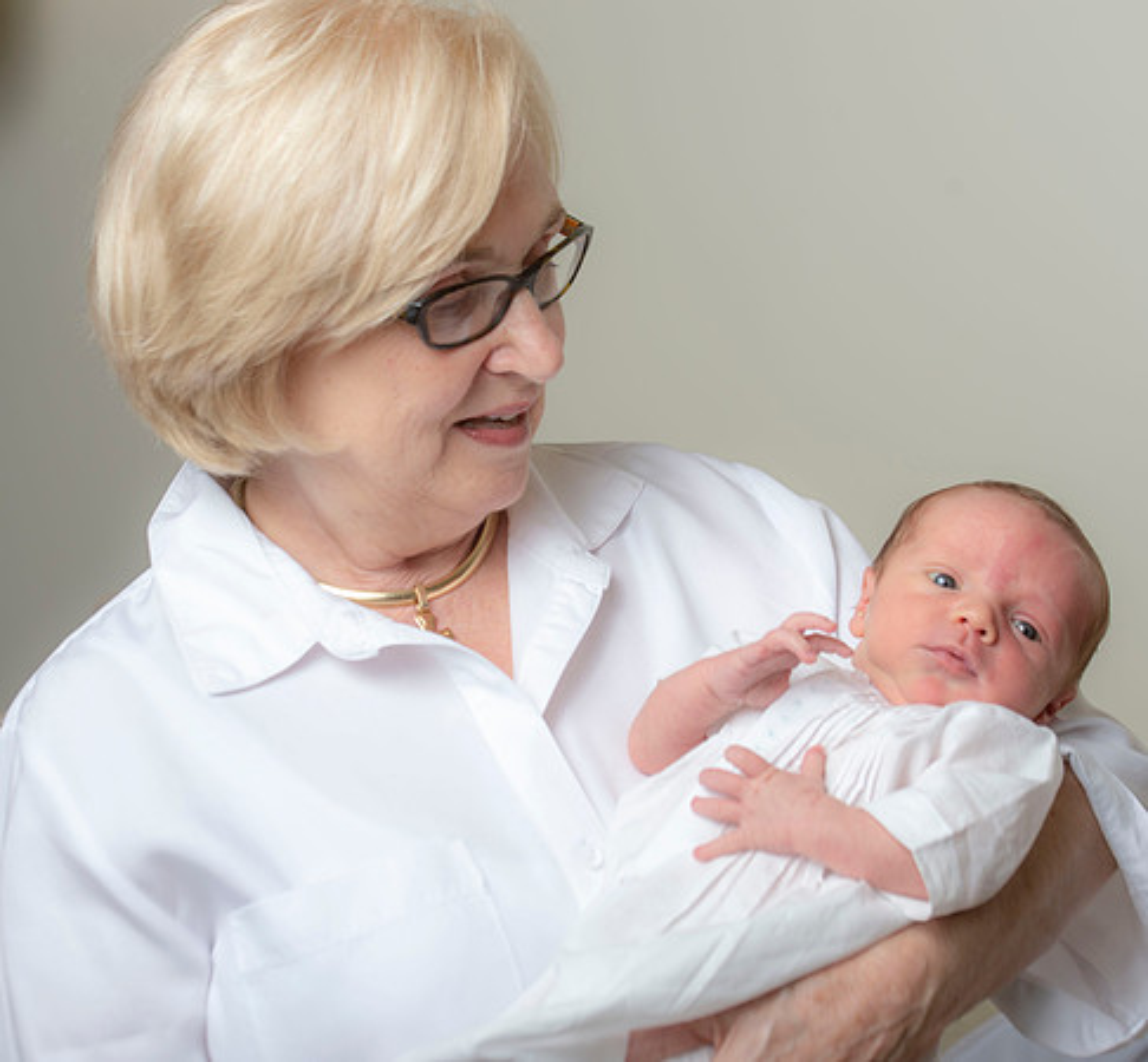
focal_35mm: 96
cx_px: 468
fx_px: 3458
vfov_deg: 17.5
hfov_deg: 18.8
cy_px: 531
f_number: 6.3
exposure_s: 1/160
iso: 125
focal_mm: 78
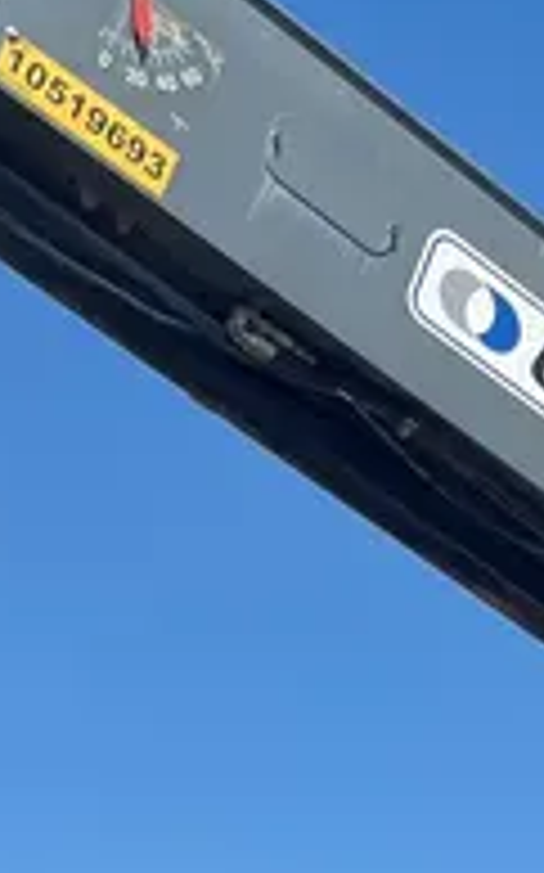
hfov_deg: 12.4
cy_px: 1492
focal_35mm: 104
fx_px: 2471
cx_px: 598
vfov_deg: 17.1
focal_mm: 5.1
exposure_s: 1/2137
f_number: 1.6
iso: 50
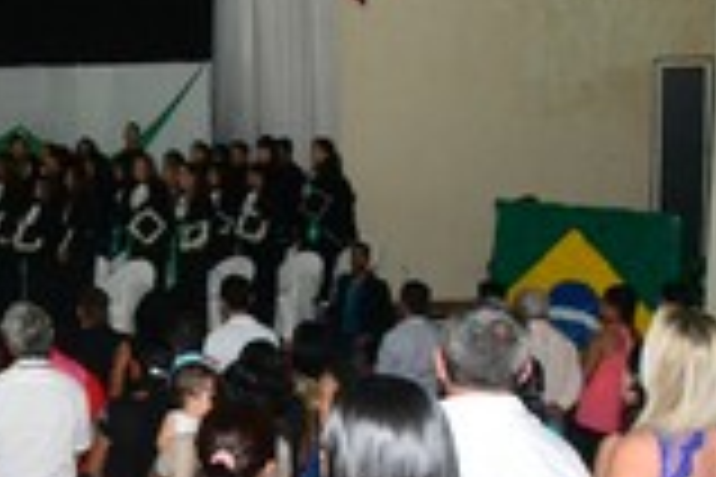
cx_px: -171
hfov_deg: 21.9
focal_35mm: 85
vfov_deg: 16.1
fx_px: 1690
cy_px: 284
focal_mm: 20
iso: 3200
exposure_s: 1/80
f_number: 7.1
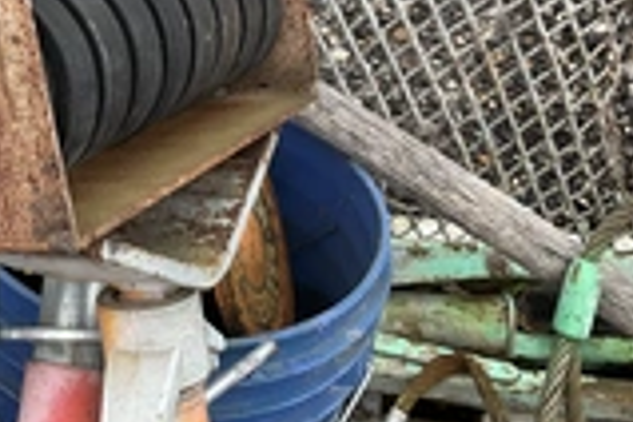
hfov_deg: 25.9
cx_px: 80
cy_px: -68
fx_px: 1336
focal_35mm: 76
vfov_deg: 17.2
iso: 25
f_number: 1.8
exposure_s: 1/397
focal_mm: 3
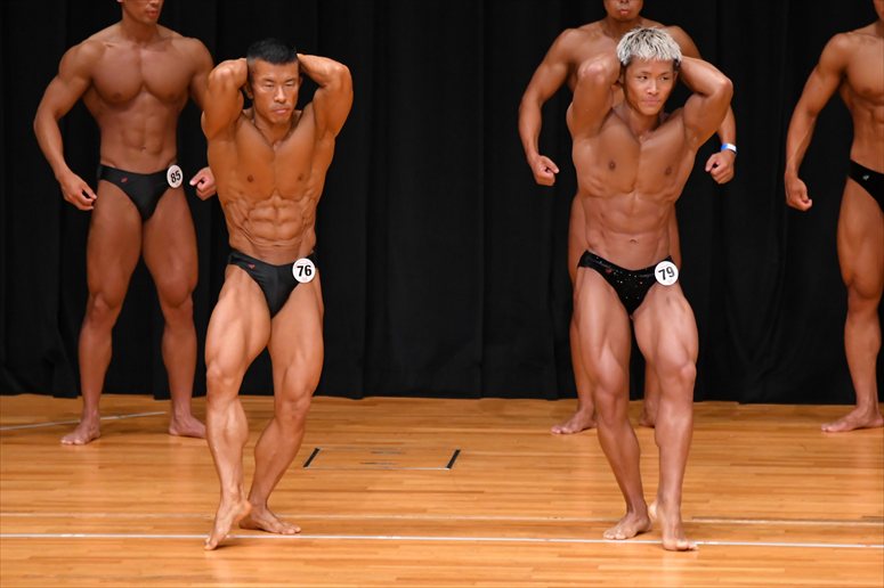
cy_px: 294
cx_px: 442
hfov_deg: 6.9
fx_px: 7363
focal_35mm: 300
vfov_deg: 4.6
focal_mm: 200
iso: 4000
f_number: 5.6
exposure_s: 1/400
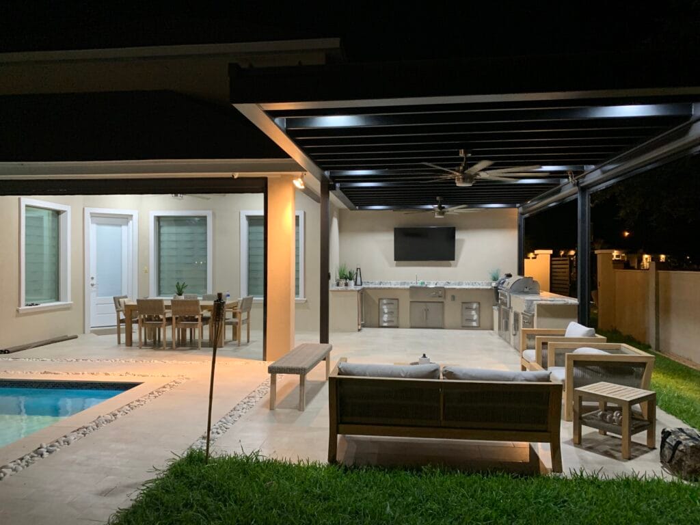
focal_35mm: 26
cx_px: 350
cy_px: 262
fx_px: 526
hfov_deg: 67.3
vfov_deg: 53.1
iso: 320
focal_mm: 4.25
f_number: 1.8
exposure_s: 1/40
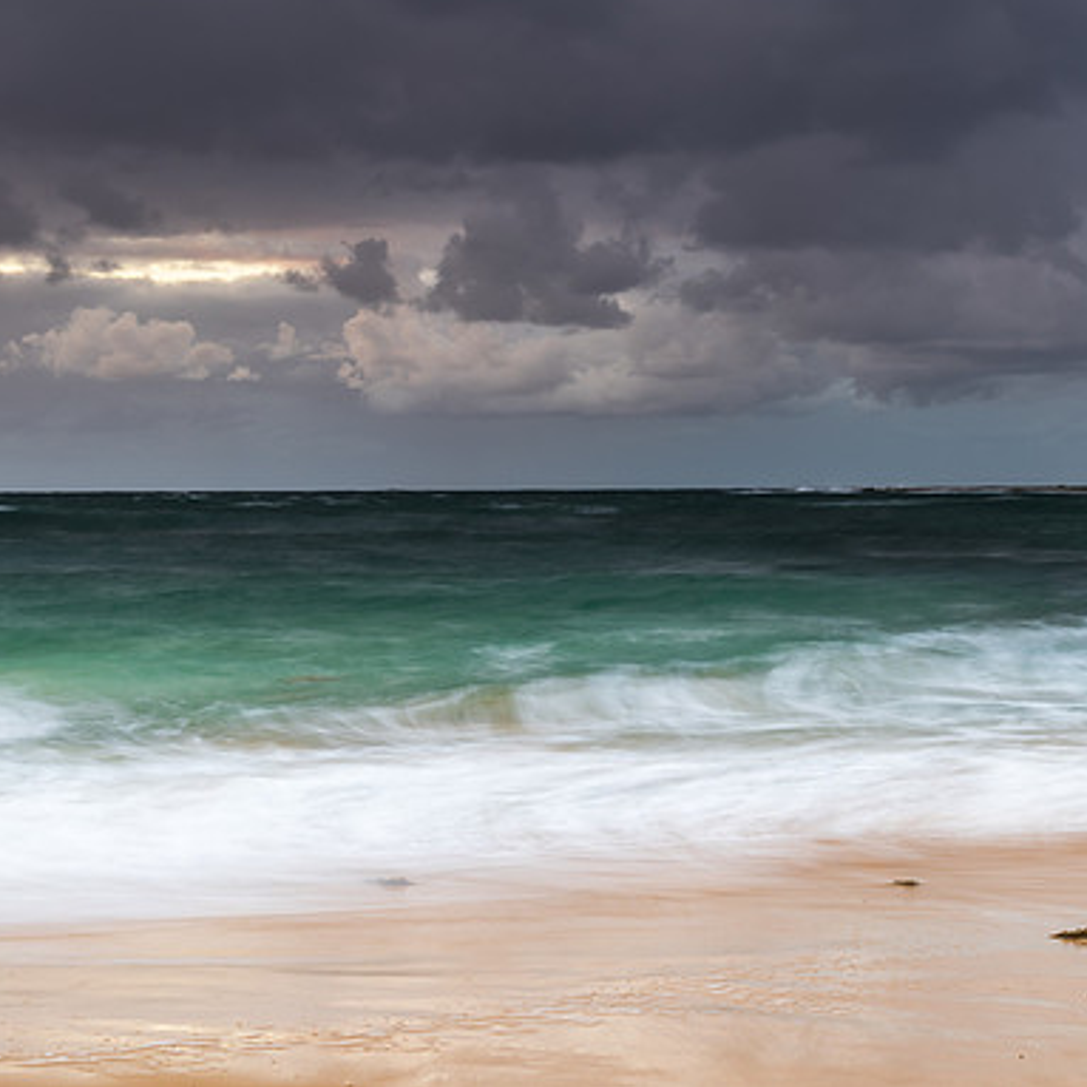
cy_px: 541
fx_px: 2416
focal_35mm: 68
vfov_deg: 25.4
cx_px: 619
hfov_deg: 25.3
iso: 50
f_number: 9
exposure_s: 2
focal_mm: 52
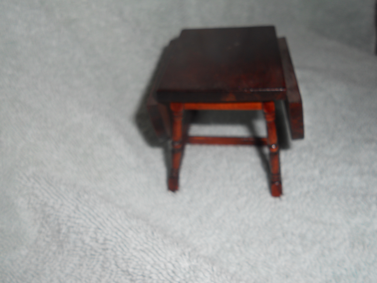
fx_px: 349
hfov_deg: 56.8
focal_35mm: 32
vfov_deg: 44.2
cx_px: 188
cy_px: 142
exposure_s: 1/25
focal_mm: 5.8
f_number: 8.8
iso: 80
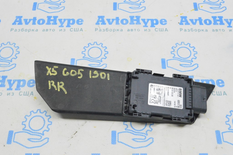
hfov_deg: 43.6
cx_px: 116
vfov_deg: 29.8
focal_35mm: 45
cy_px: 78
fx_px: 291
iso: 6400
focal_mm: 30
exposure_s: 1/20
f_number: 20
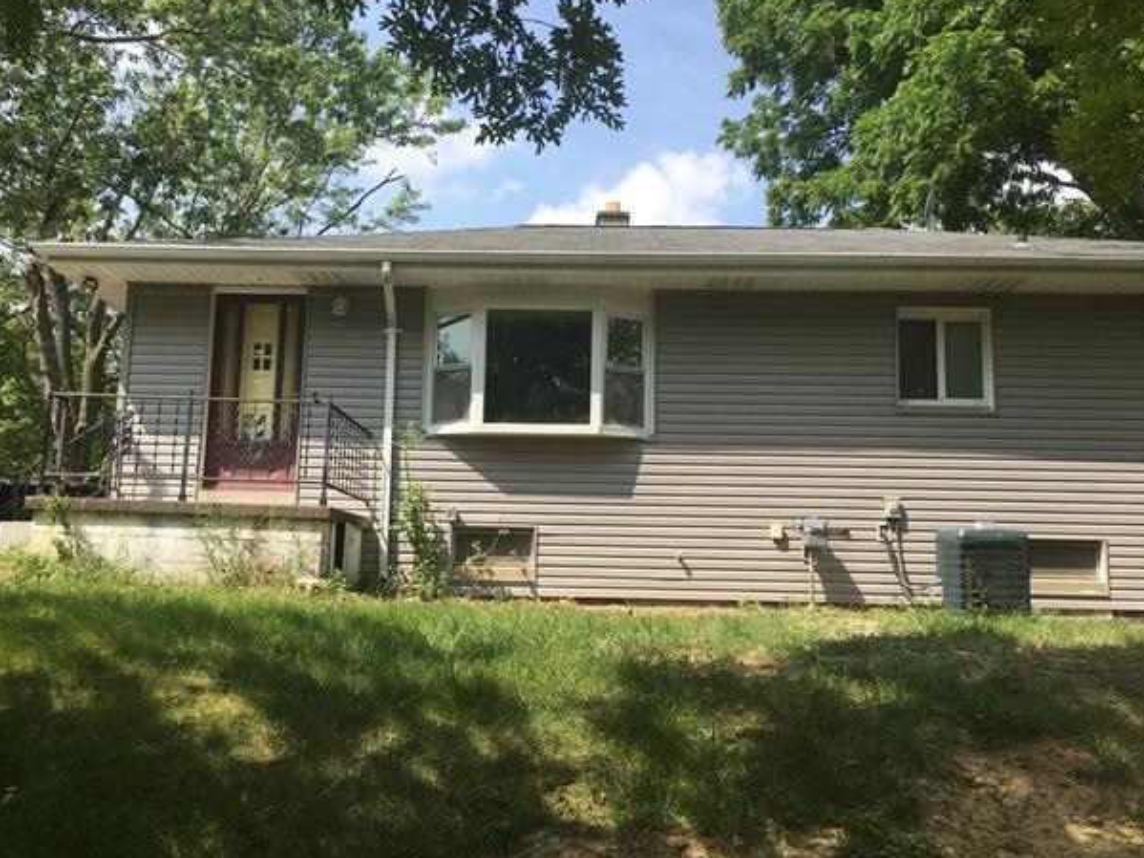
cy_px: 434
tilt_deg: +8.0
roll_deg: -0.1
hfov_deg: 58.3
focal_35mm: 31
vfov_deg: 45.4
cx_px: 544
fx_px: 1024
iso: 25
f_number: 2.2
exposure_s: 1/1026
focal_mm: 4.15
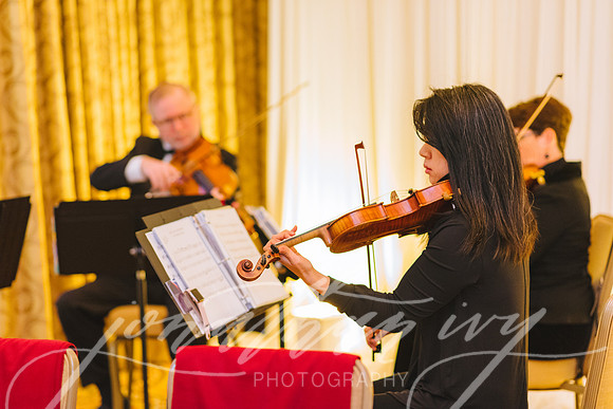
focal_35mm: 85
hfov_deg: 23.9
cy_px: 204
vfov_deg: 16.1
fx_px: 1448
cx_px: 306
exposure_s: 1/125
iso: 3200
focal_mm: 85
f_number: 2.2
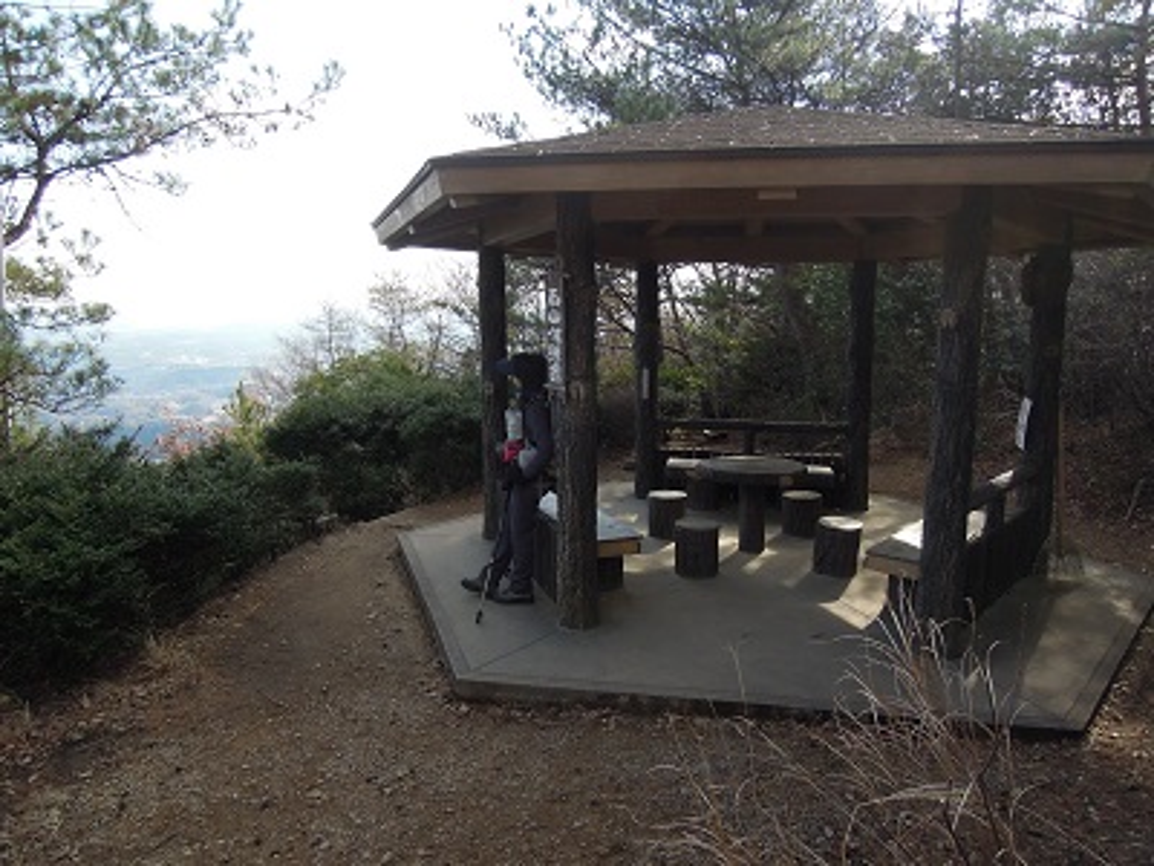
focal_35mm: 24
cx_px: 577
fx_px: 800
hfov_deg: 71.6
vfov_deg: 56.8
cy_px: 433
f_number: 2.8
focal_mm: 4.3
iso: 160
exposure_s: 1/800
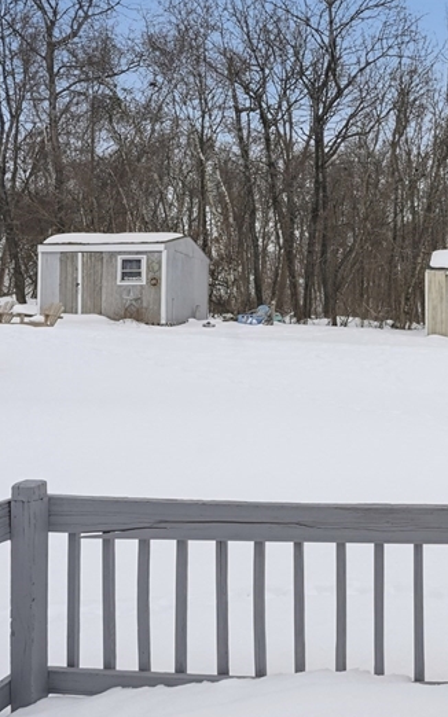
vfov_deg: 59.7
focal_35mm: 32
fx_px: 625
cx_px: 478
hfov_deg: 34.6
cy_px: 358
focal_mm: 16
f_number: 8
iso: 2000
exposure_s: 1/8000
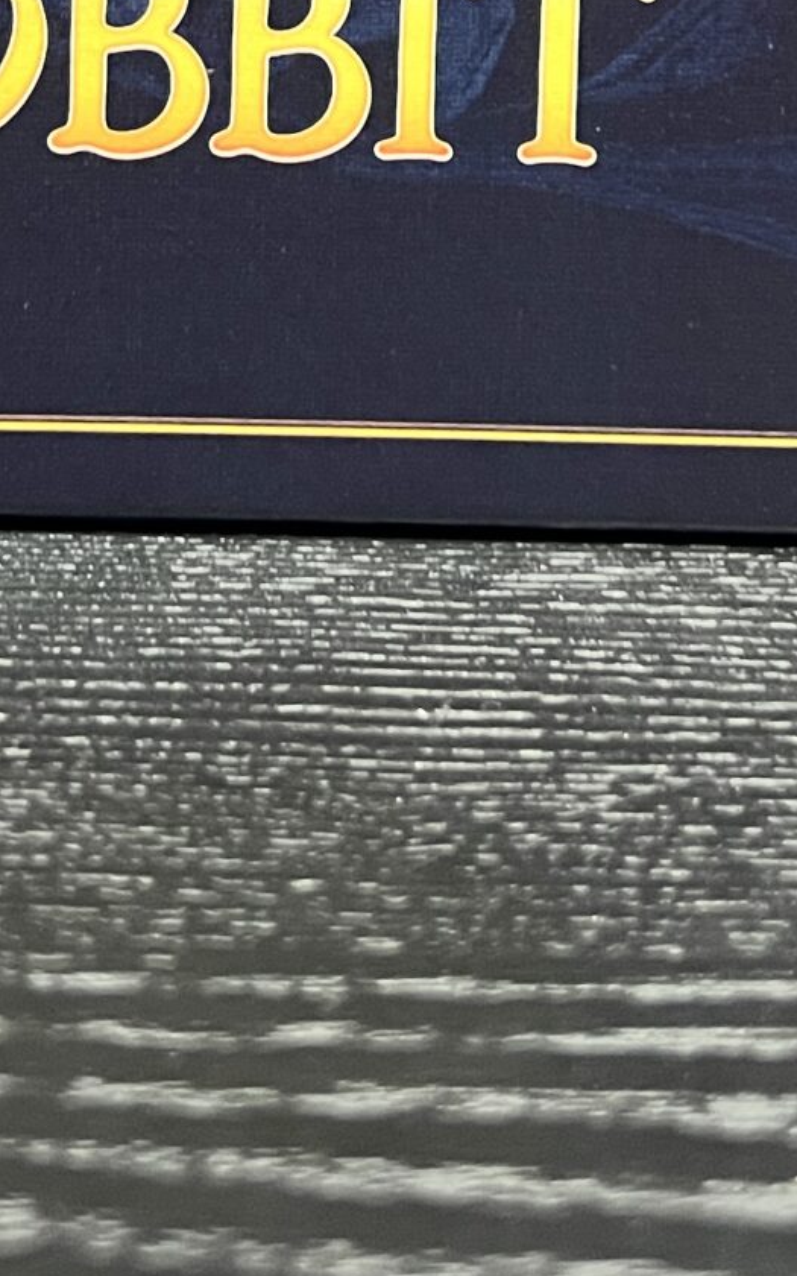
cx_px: 144
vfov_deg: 23.2
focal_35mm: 84
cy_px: -126
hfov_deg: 15.4
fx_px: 2919
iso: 640
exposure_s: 1/30
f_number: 1.5
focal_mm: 5.7
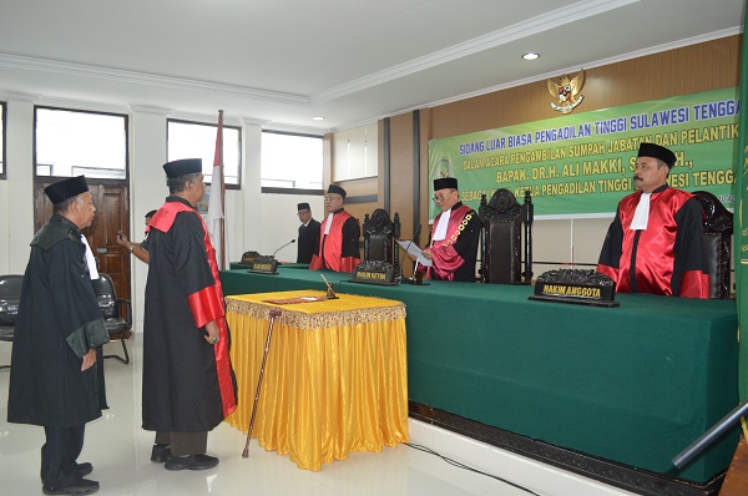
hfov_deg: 67.5
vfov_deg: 47.8
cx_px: 374
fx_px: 560
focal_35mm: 27
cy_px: 248
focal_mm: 18
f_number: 3.5
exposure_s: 1/60
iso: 1000
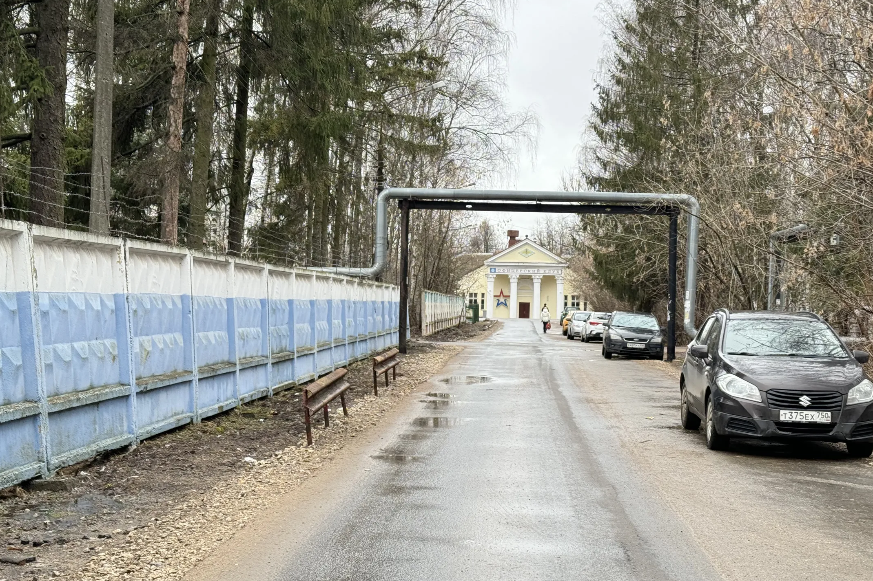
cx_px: 461
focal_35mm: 56
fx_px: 1358
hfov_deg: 35.6
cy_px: 293
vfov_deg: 24.2
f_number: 1.78
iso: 50
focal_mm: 6.76
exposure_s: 1/121
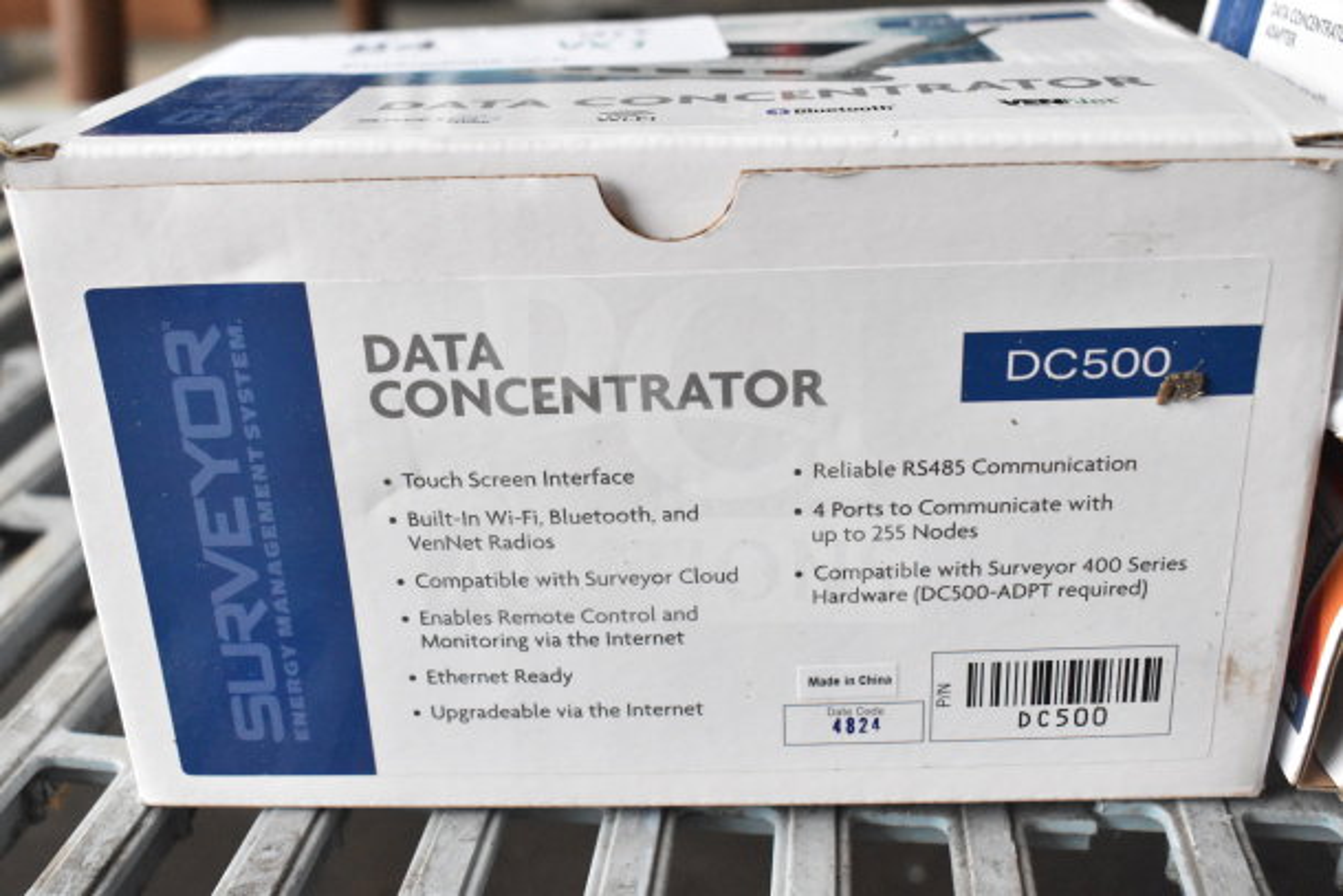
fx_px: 1511
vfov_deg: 33.0
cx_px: 672
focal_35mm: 40
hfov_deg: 47.9
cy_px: 448
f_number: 6.3
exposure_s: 1/2000
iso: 6400
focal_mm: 27
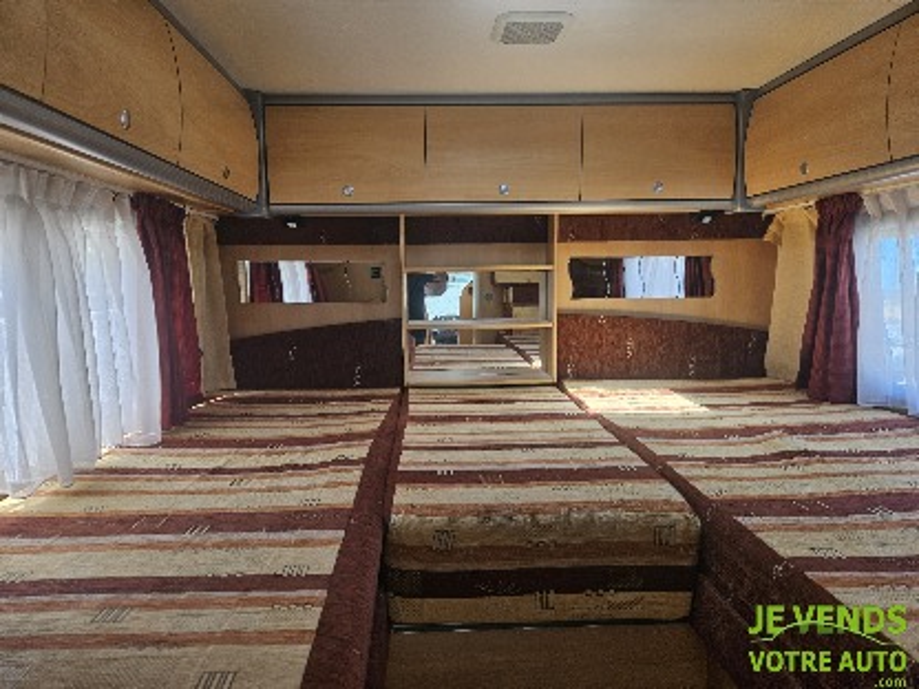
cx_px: 460
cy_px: 344
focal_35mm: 23
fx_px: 611
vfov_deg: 58.9
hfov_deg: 73.9
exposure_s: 1/100
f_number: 1.8
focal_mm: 5.4
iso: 40
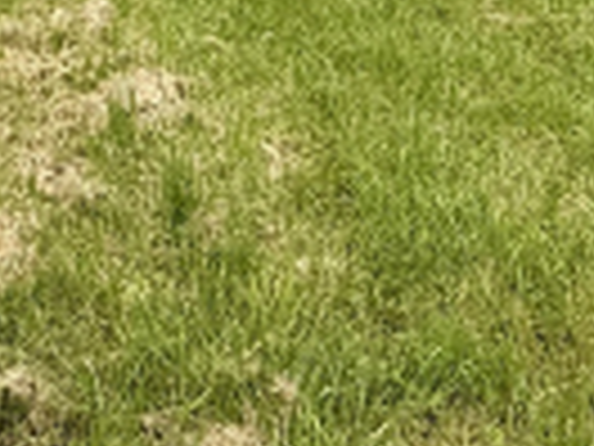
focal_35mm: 71
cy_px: -320
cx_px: 110
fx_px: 1218
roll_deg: -0.9
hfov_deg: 26.8
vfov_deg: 17.4
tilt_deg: -0.7
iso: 50
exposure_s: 1/2976
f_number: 2.2
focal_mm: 2.22
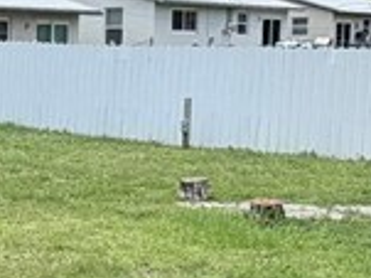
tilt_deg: -9.0
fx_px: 1017
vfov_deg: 15.5
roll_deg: +1.0
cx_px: -44
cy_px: 192
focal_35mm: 95
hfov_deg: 19.7
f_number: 2.2
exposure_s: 1/770
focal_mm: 2.22
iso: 25
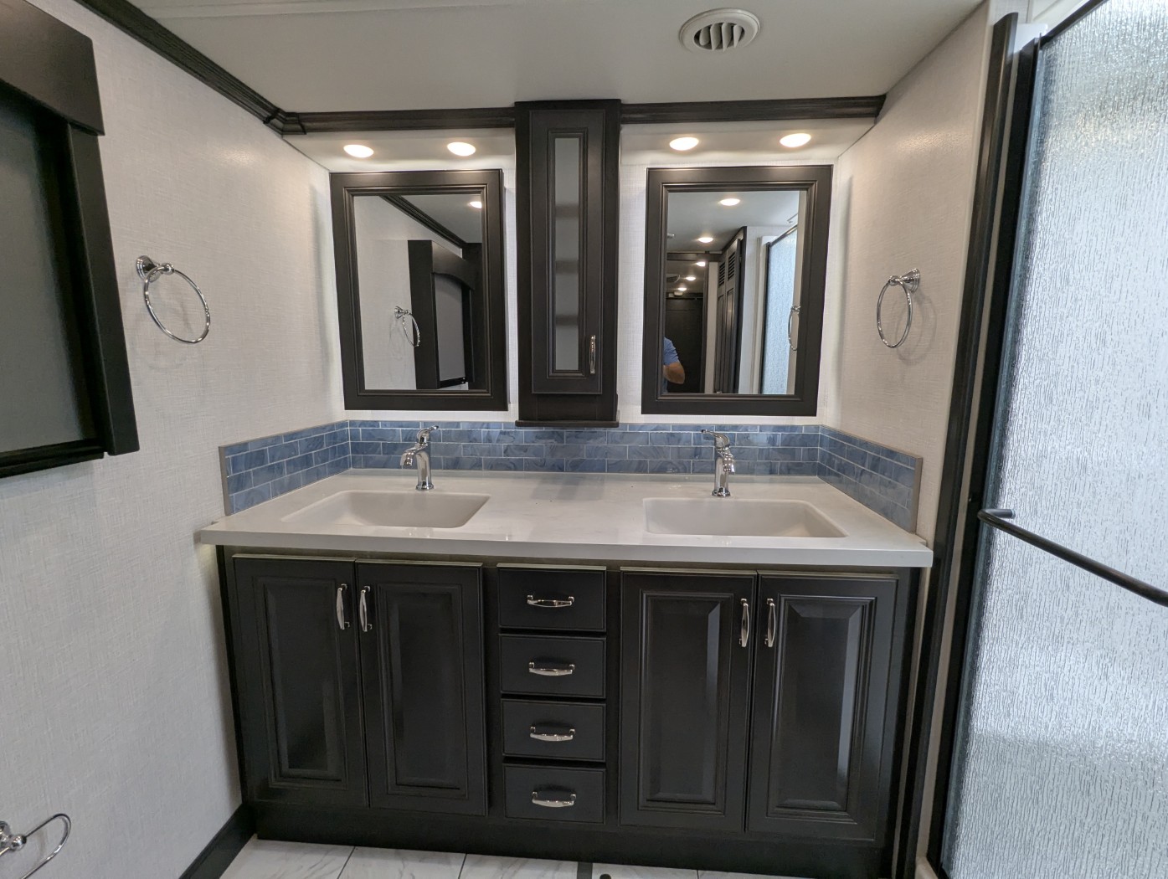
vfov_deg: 78.2
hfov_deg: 94.4
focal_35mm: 16
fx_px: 541
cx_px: 584
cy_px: 440
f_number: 2.2
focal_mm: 2.35
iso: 137
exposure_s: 1/196
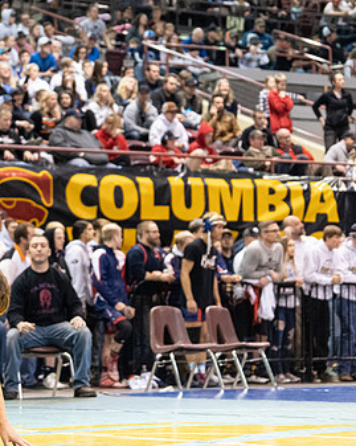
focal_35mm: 139
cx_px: 20
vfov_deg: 13.9
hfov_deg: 11.0
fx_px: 1833
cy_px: 222
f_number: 4
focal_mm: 86
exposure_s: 1/500
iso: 10000
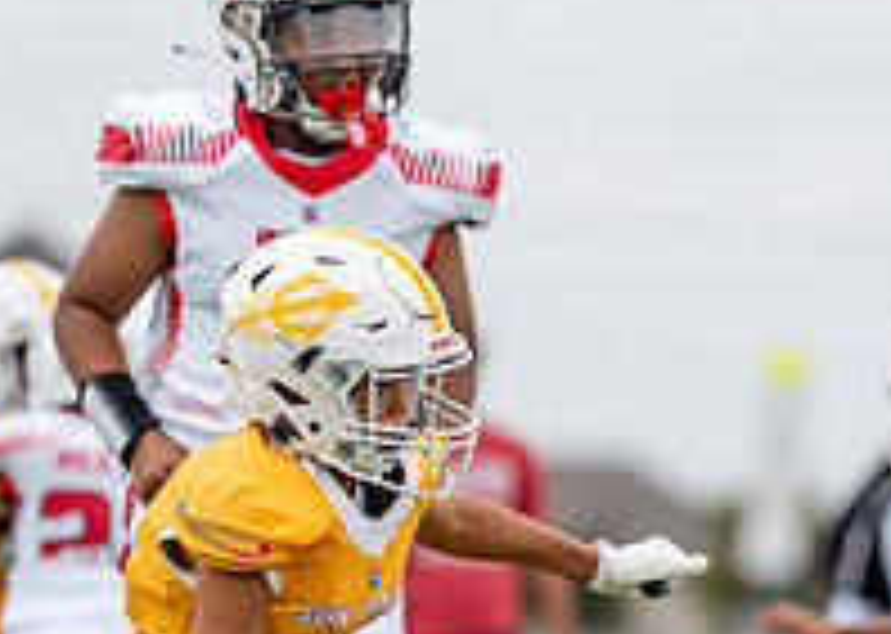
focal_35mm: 822
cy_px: 696
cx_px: 1040
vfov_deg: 1.7
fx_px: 20780
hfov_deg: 2.5
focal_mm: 200
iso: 400
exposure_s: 1/2000
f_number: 2.8
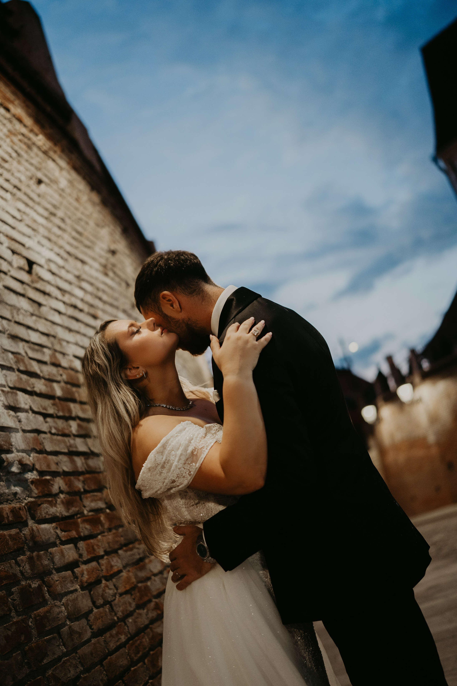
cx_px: 228
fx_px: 666
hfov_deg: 37.9
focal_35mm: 35
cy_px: 343
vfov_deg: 54.4
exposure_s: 1/400
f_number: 1.4
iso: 1000
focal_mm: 35
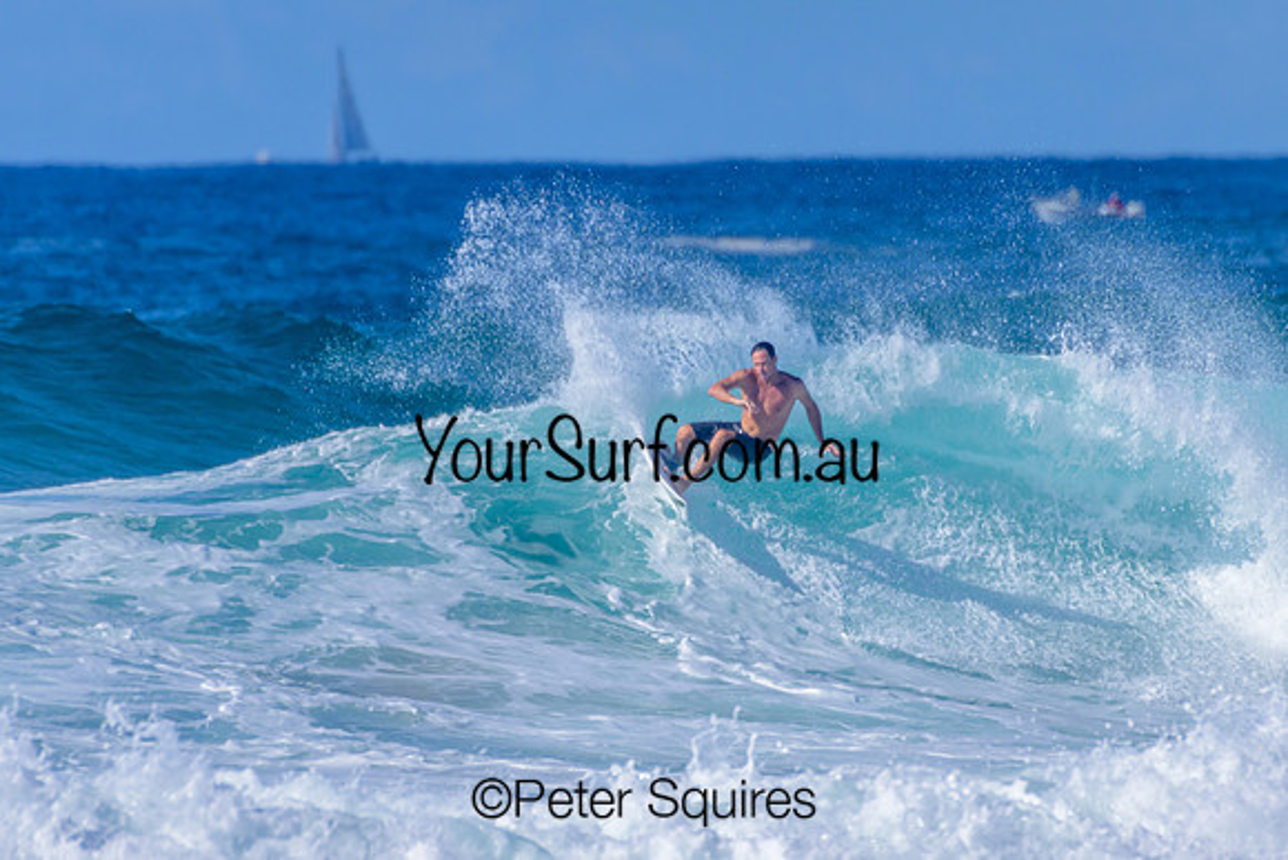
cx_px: 644
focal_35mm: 1000
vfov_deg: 1.4
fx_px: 35784
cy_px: 430
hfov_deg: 2.1
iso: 720
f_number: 11
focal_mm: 1000
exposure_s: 1/2000
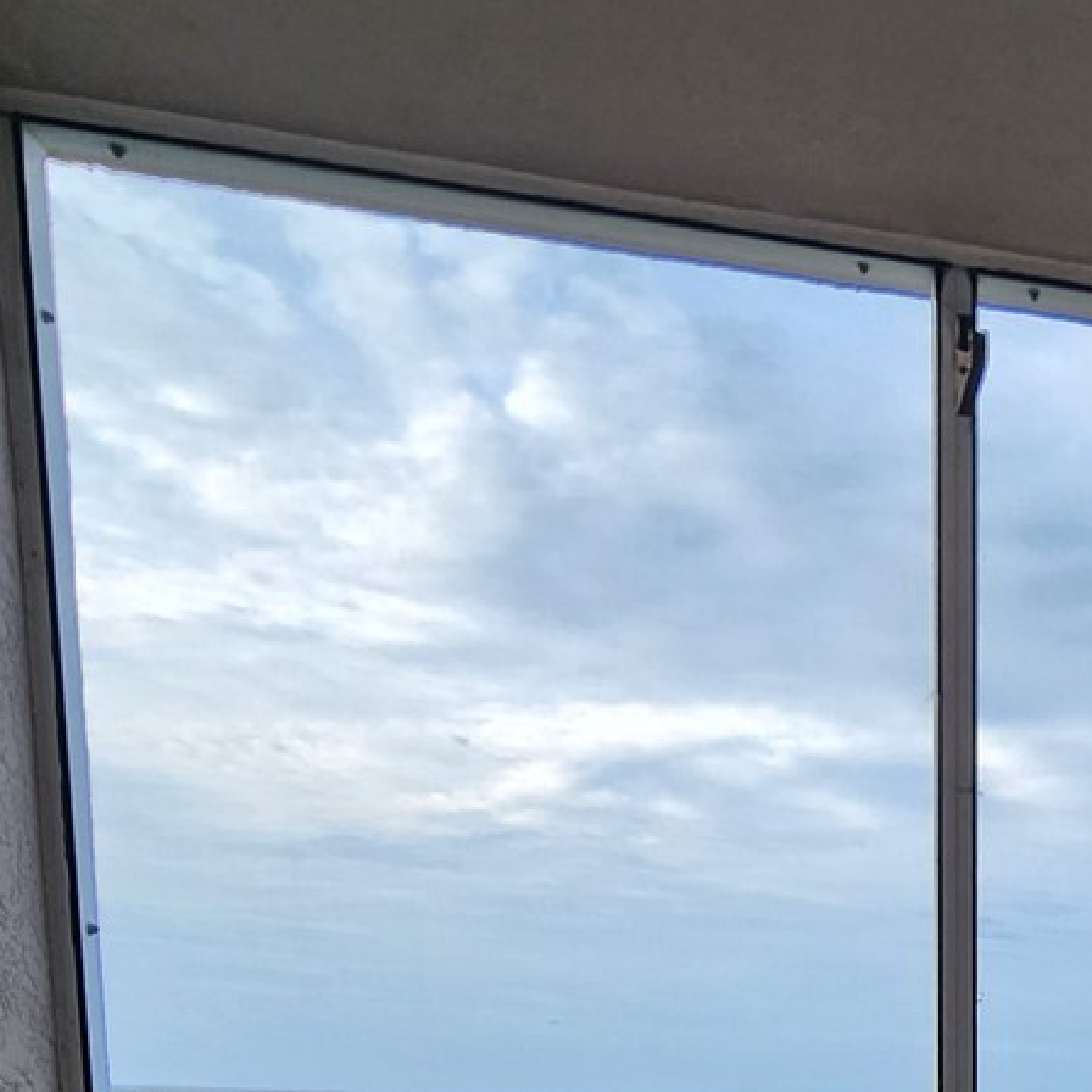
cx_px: 1285
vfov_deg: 32.5
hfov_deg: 33.8
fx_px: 1463
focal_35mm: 41
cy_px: 1363
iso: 50
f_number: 2.2
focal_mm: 2.2
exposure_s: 1/269
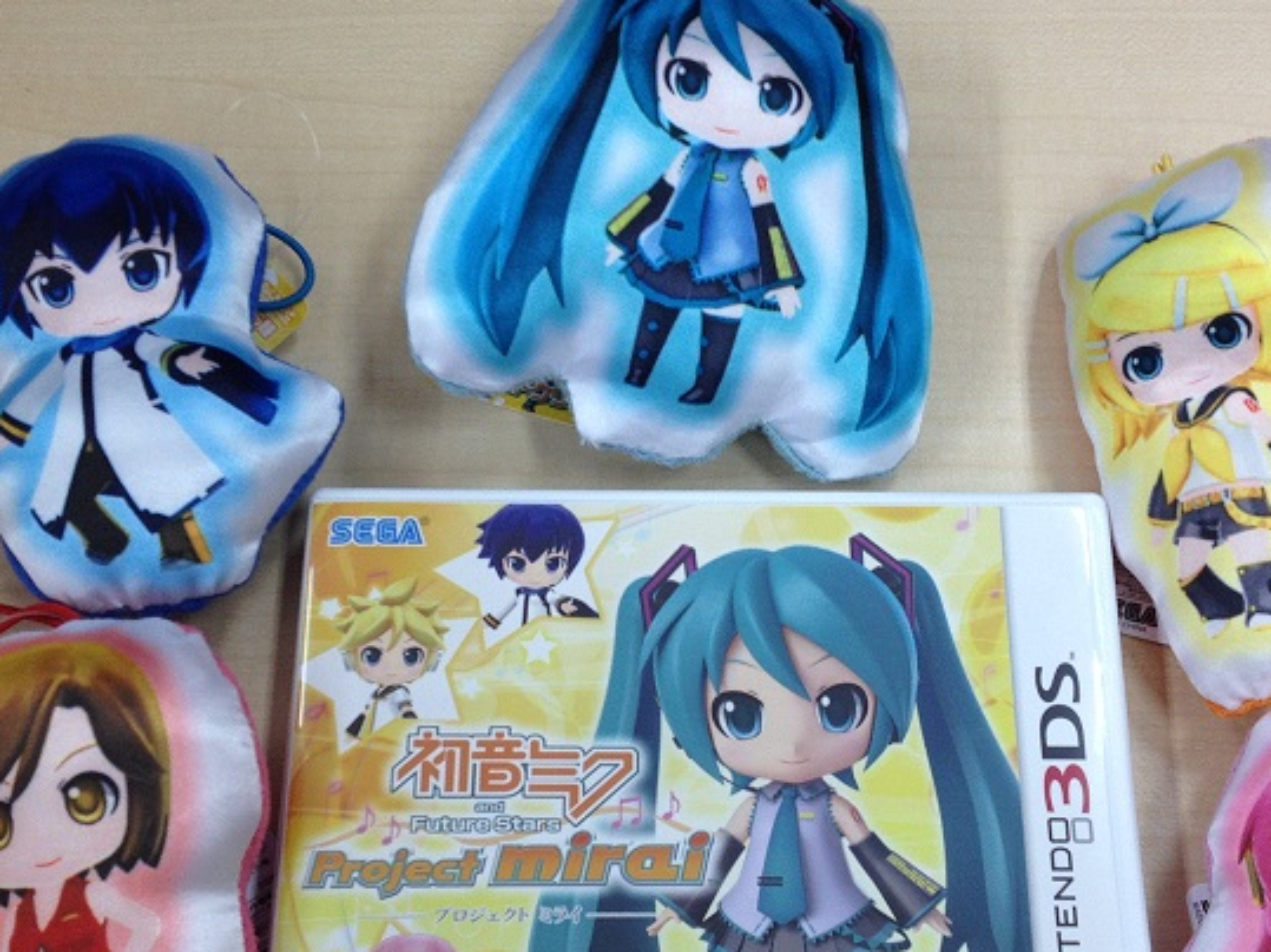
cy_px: 624
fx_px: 1946
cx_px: 740
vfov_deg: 27.4
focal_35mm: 53
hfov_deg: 36.1
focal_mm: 4.28
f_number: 2.4
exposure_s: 1/33
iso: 64
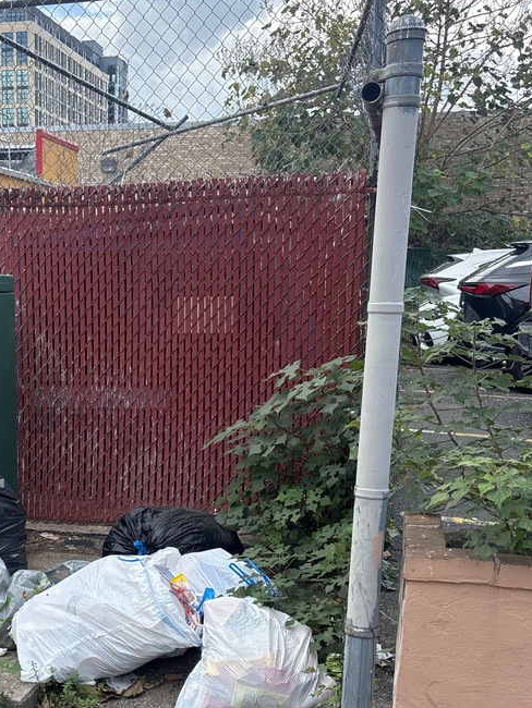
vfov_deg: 38.7
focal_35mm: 48
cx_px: 101
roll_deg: -0.5
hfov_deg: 29.5
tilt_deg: -13.7
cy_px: 526
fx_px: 983
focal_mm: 5.96
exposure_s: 1/858
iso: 50
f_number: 1.6
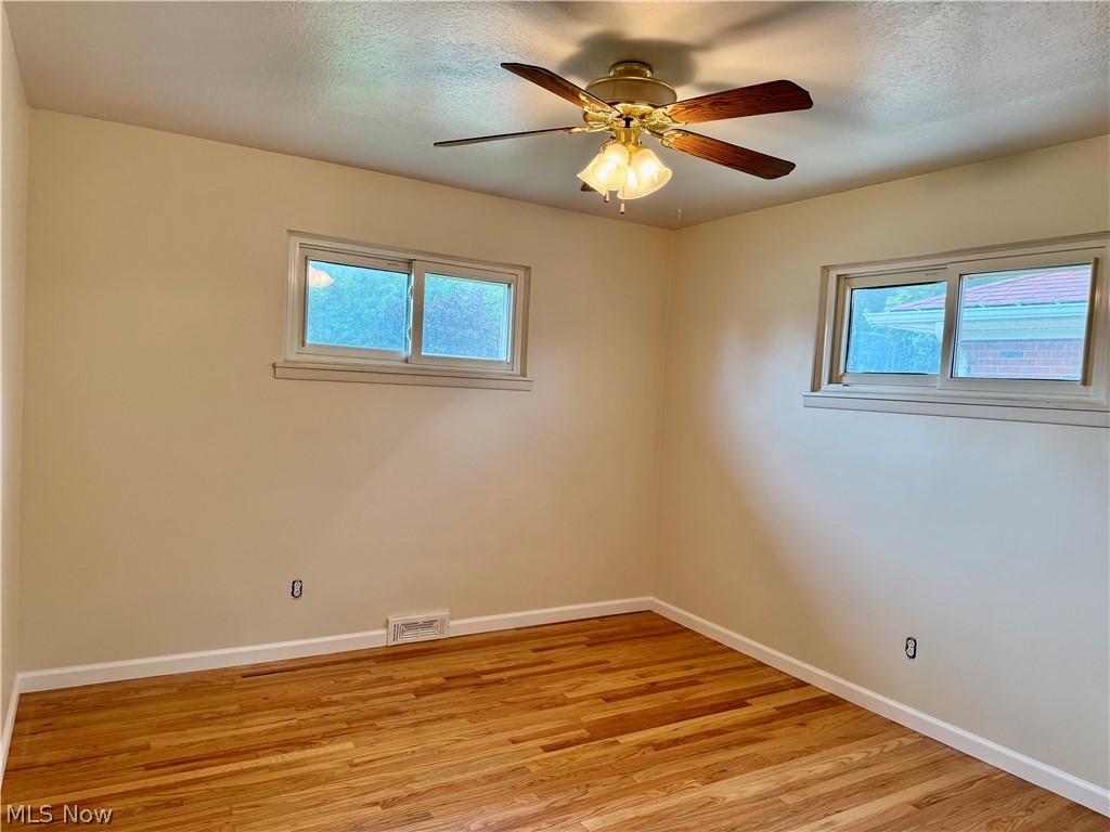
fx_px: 770
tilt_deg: -3.1
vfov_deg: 56.8
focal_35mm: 24
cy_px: 416
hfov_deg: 71.6
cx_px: 555
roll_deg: -3.0
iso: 100
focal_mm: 6.76
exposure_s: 1/60
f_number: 1.78
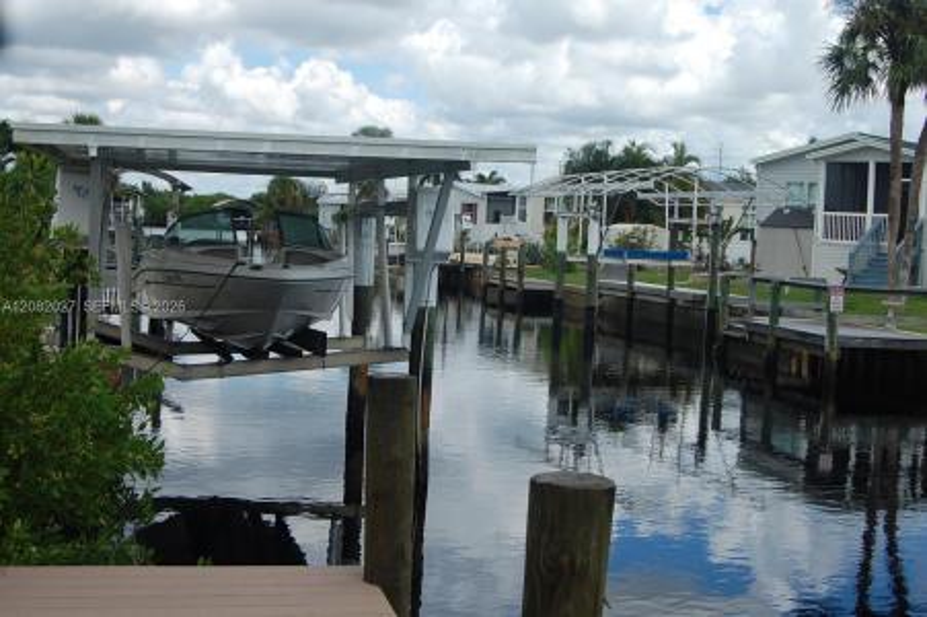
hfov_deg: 38.9
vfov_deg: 26.4
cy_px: 308
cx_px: 464
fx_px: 1312
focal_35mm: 51
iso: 200
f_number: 8
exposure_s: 1/320
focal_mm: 34
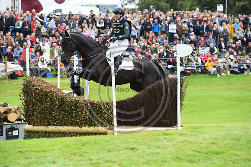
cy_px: 84
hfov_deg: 12.5
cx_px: 126
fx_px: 1150
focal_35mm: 165
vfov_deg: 8.3
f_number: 5.6
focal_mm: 165
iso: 900
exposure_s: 1/1250
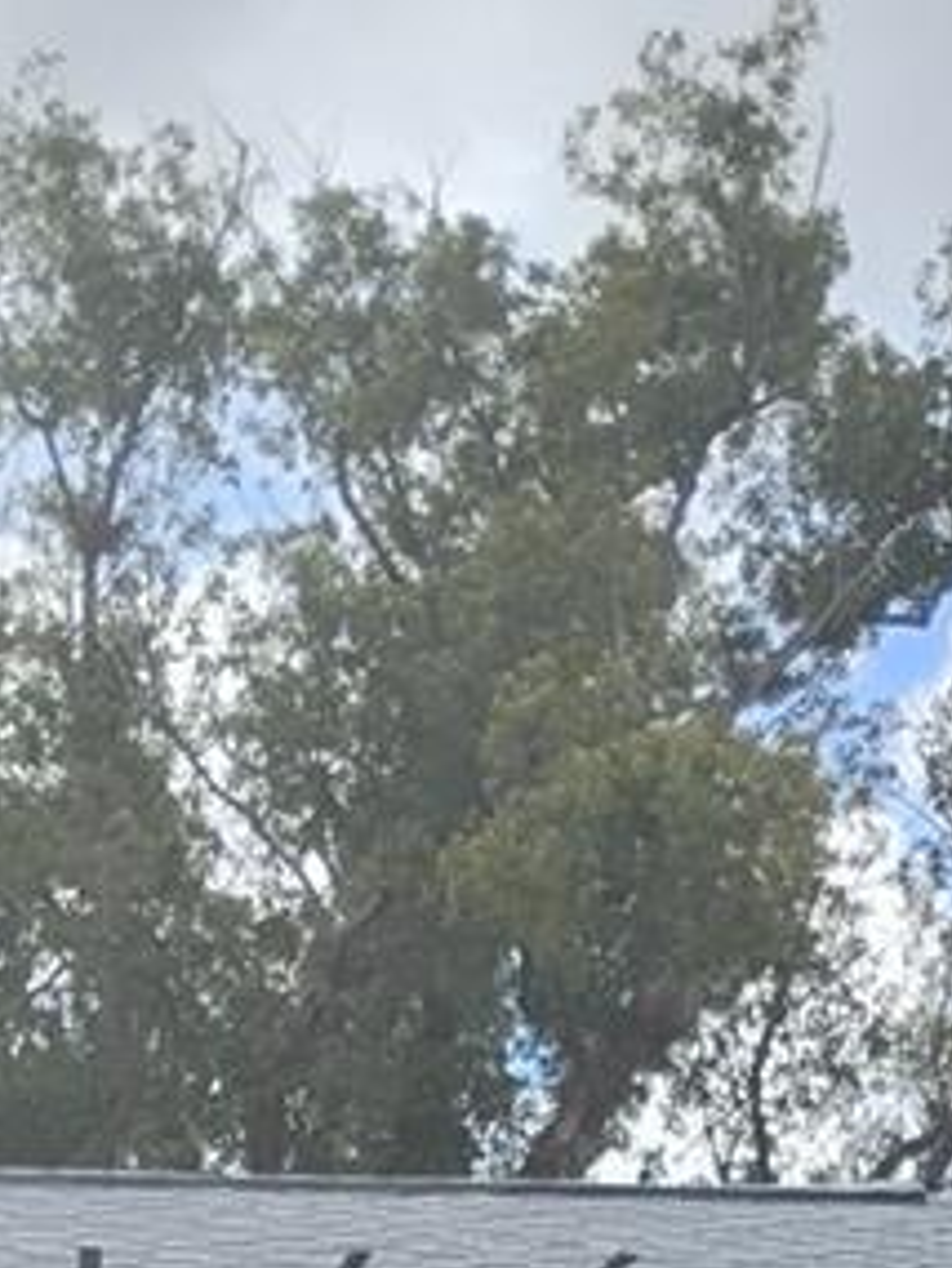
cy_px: 2309
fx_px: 4324
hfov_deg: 12.6
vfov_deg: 14.6
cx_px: 509
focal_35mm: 118
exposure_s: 1/620
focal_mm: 4.26
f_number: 1.8
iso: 100
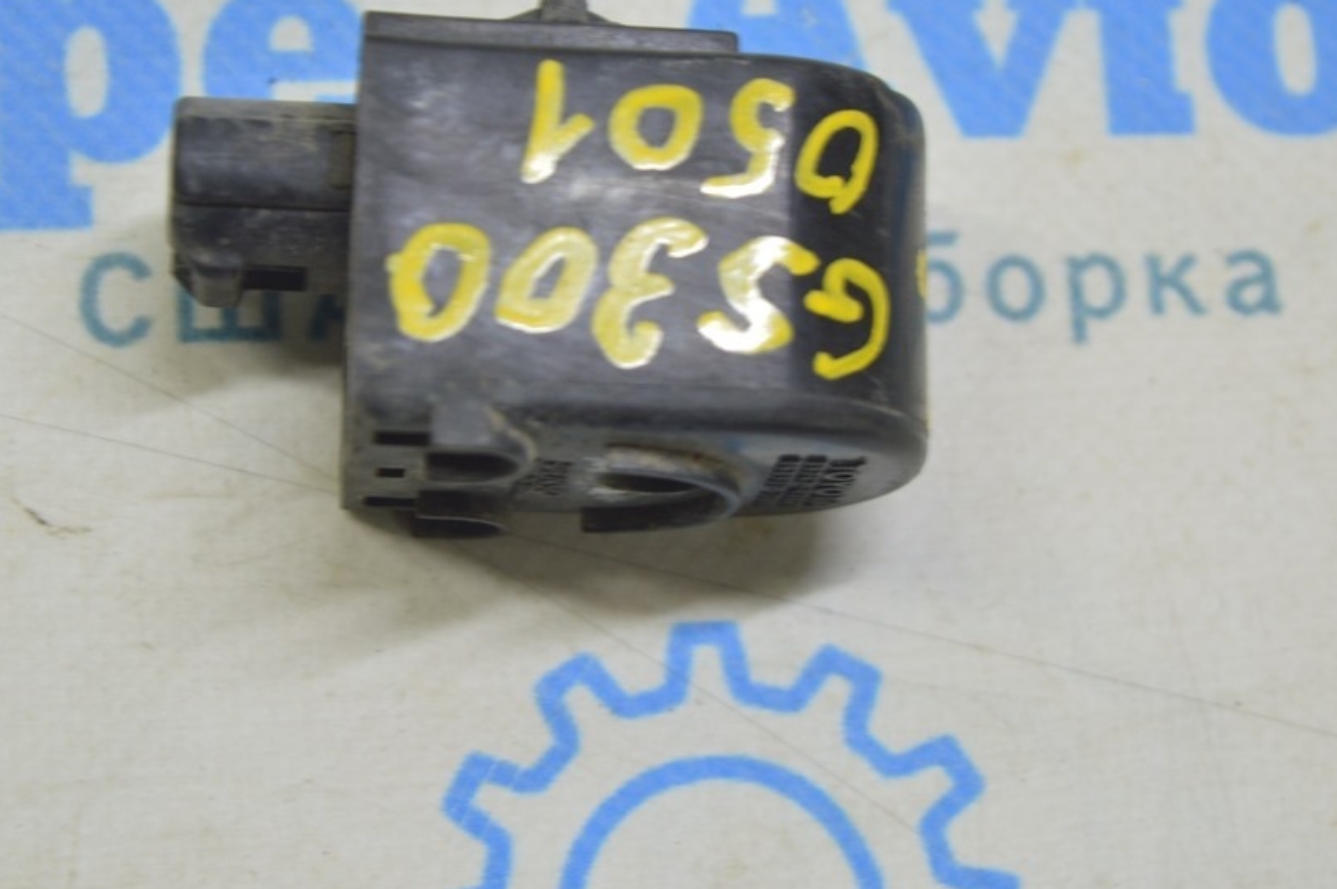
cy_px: 388
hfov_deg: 19.7
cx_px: 543
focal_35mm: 104
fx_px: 3845
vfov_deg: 13.2
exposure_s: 1/20
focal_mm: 55
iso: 400
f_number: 5.6
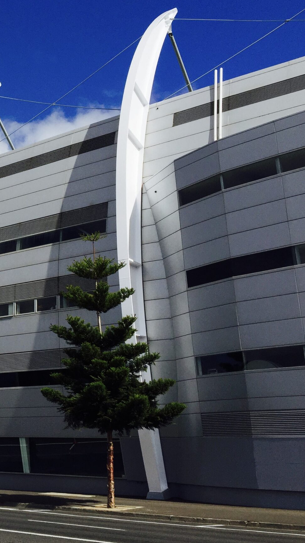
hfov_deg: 22.7
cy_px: 250
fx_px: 676
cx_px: -91
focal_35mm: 47
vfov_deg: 43.7
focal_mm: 4.15
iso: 32
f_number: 2.2
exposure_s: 1/5650
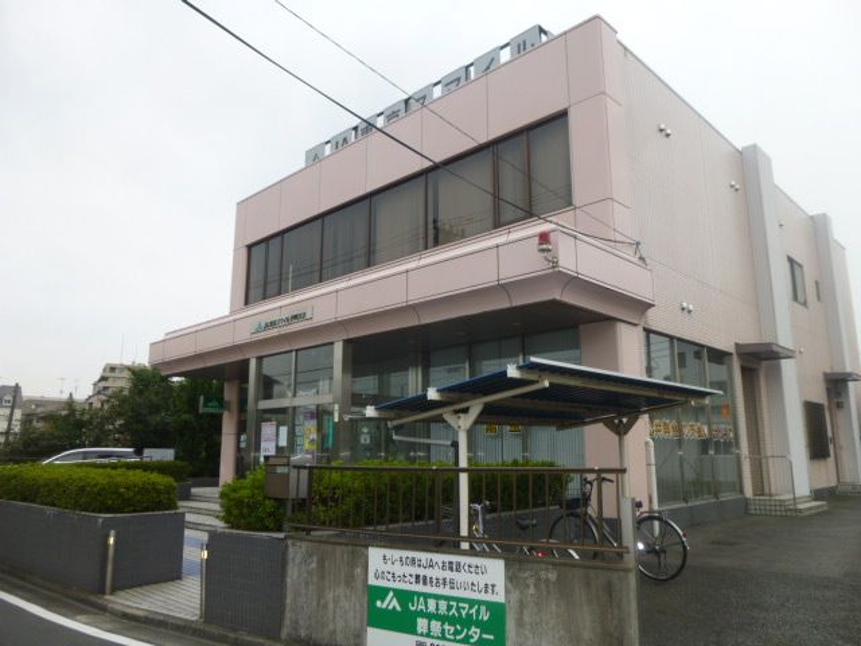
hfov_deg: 69.4
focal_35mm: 25
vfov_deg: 54.9
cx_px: 430
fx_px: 622
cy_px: 323
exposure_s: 1/125
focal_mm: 4.5
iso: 100
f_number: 3.1
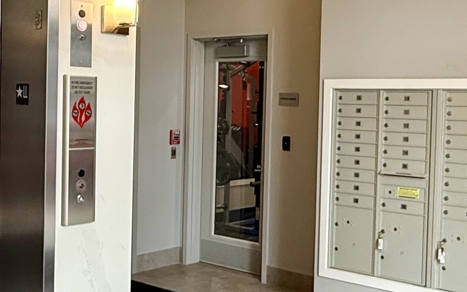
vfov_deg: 24.9
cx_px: 286
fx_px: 662
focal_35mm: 52
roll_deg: -1.9
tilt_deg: -1.7
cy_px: 129
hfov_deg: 38.7
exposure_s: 1/120
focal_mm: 2.22
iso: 160
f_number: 2.2
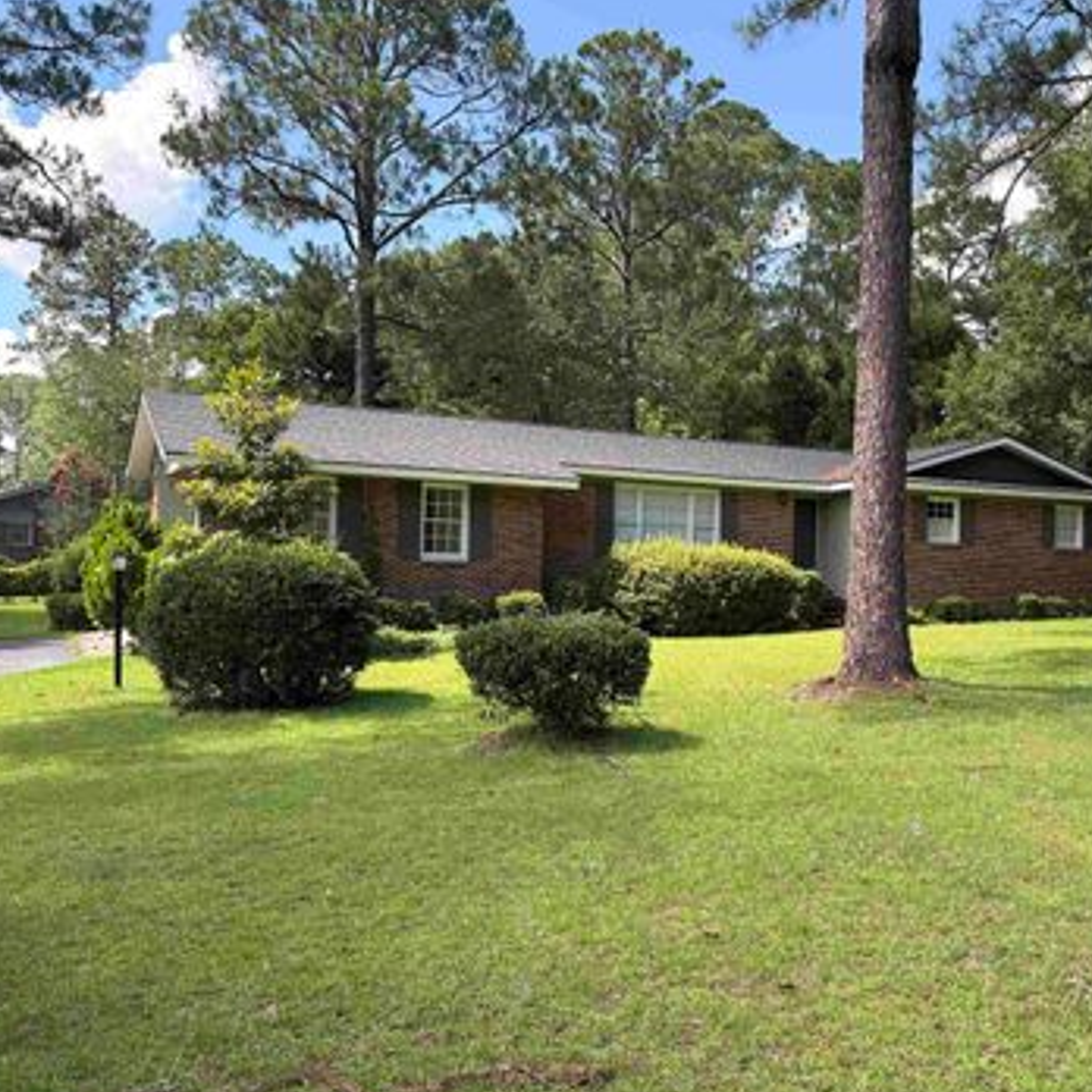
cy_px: 566
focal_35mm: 33
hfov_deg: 49.0
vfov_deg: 49.7
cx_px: 712
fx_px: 1178
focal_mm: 5.96
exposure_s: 1/716
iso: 64
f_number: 1.6
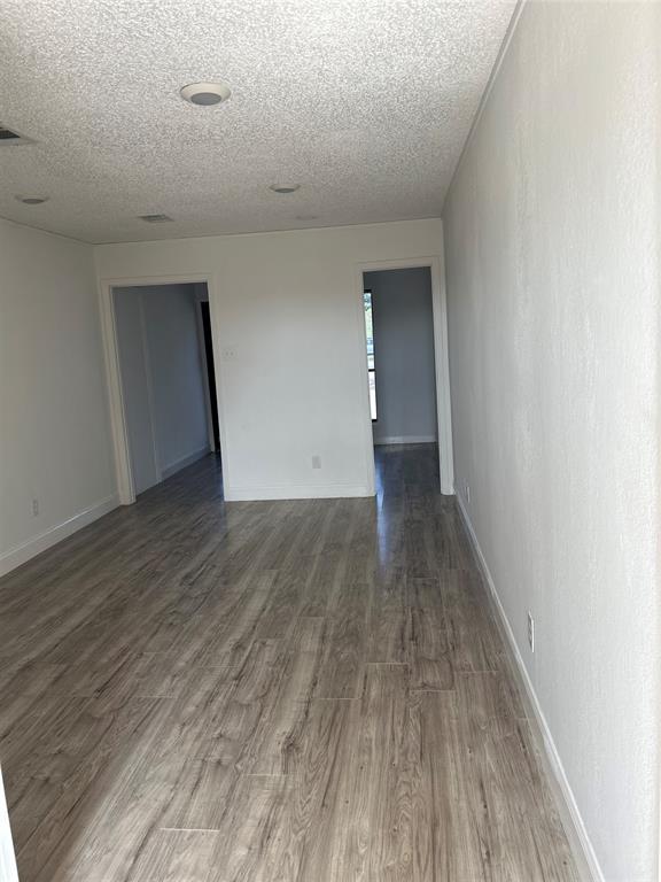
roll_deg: +2.5
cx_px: 330
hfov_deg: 53.1
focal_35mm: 26
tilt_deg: -8.7
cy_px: 441
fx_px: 662
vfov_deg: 67.3
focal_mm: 5.7
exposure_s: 1/121
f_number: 1.5
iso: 50
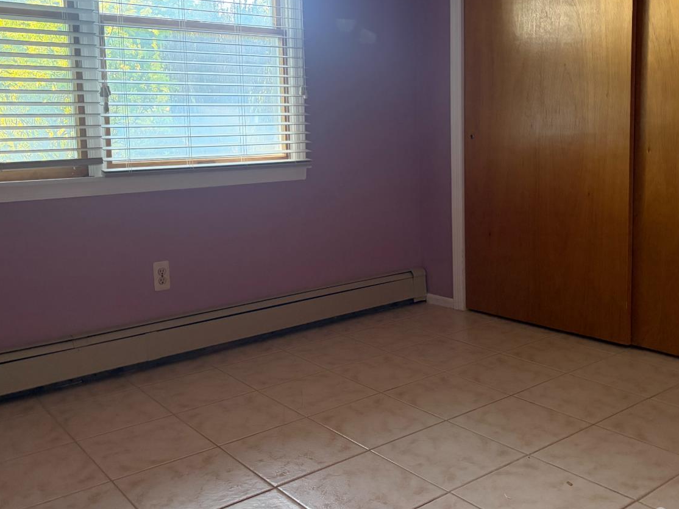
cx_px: 344
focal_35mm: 35
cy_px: 209
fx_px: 687
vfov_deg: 40.6
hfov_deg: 52.6
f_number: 1.6
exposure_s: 1/60
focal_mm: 5.96
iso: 320
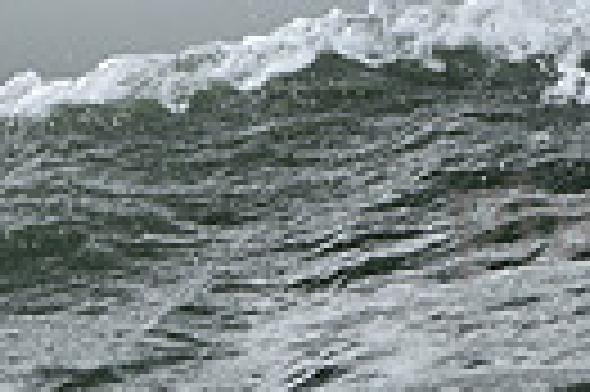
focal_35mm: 452
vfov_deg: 3.0
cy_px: -462
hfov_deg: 4.6
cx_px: 216
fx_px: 7399
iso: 320
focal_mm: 102
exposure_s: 1/1000
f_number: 7.1
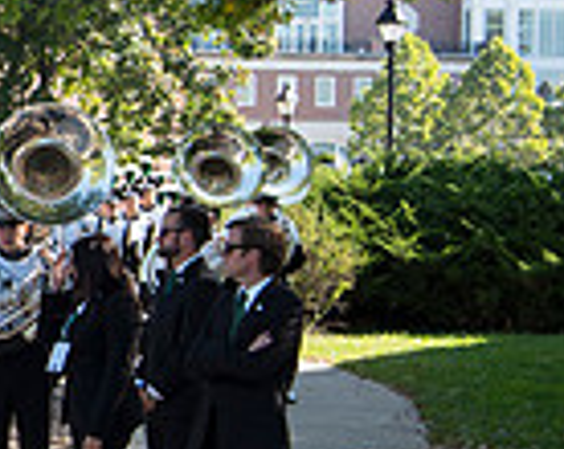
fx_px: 2634
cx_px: -405
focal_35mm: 158
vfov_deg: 9.8
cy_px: 243
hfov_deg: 11.5
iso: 125
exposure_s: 1/200
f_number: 5.6
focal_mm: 40
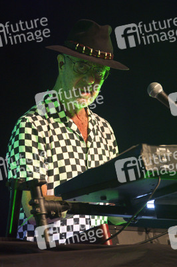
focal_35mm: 300
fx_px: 2216
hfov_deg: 4.6
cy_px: 134
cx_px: 88
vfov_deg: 6.9
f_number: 2.8
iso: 1600
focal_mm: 300
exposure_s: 1/100
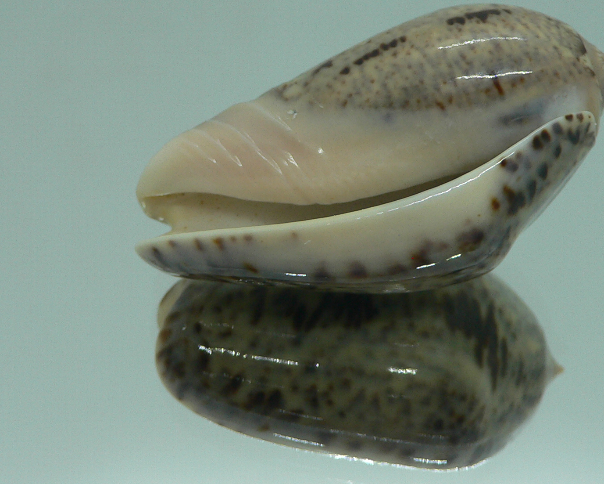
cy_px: 193
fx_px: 894
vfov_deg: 30.2
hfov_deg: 37.2
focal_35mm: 50
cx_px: 363
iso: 80
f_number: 2.8
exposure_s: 1/60
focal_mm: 4.6
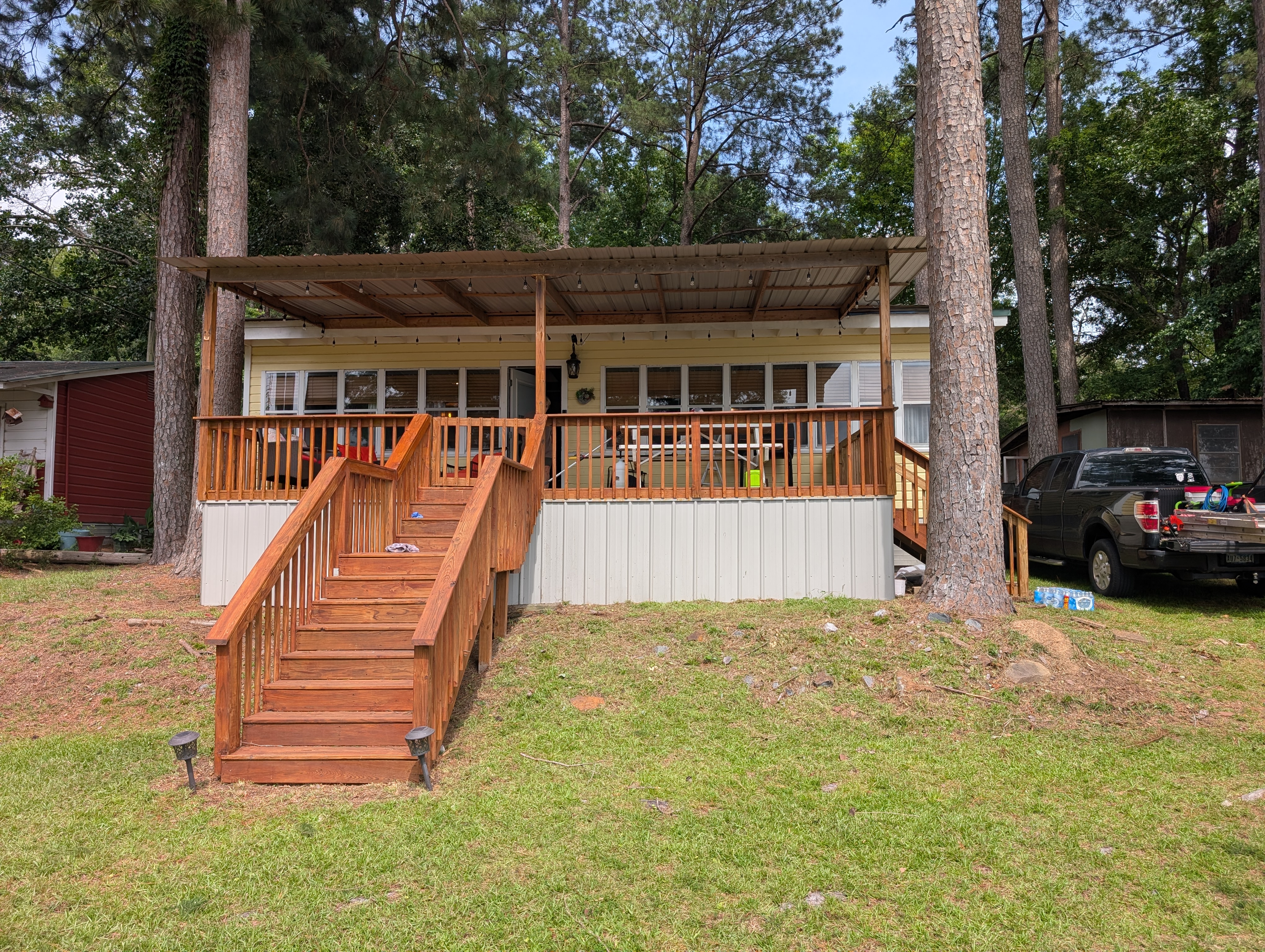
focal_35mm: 24
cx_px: 632
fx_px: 878
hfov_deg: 71.5
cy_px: 476
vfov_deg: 56.9
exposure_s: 1/512
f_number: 1.68
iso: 22
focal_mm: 6.9
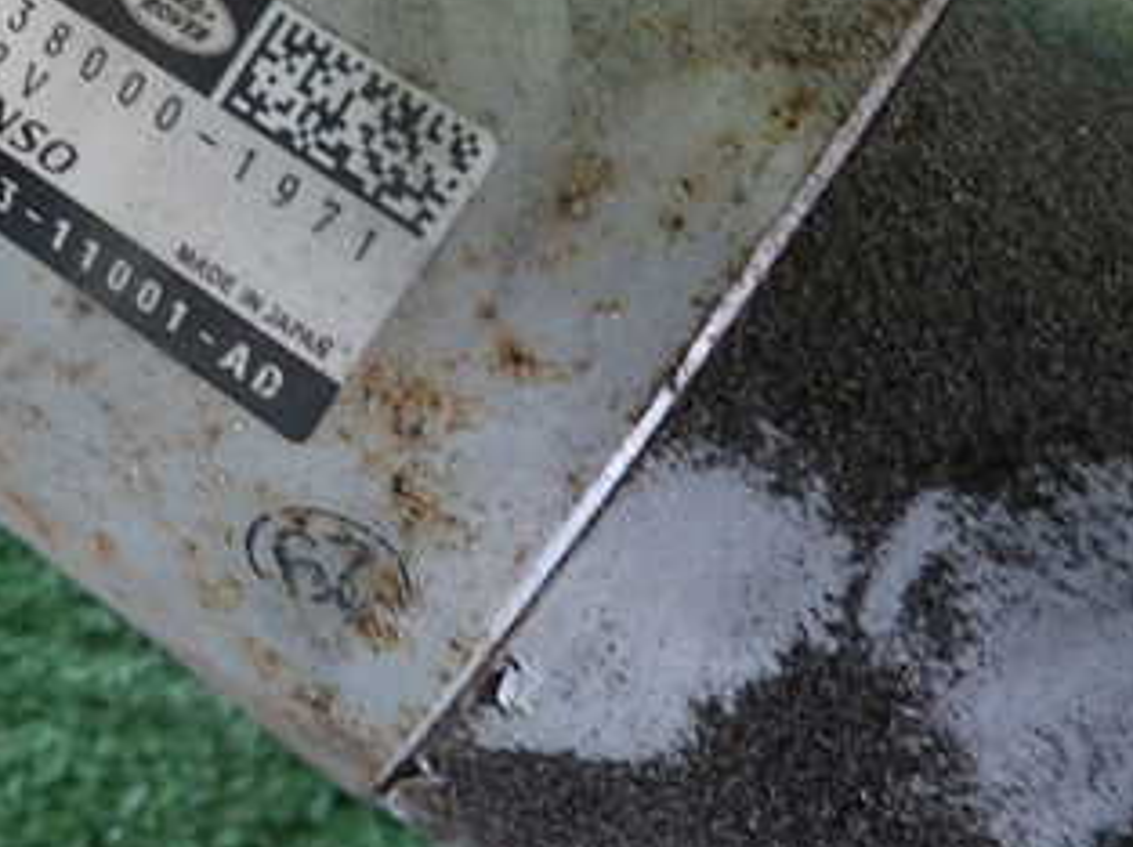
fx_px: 1569
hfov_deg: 37.5
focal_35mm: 48
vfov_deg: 29.7
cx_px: 152
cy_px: 206
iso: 200
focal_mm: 4.5
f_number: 2
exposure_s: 1/40
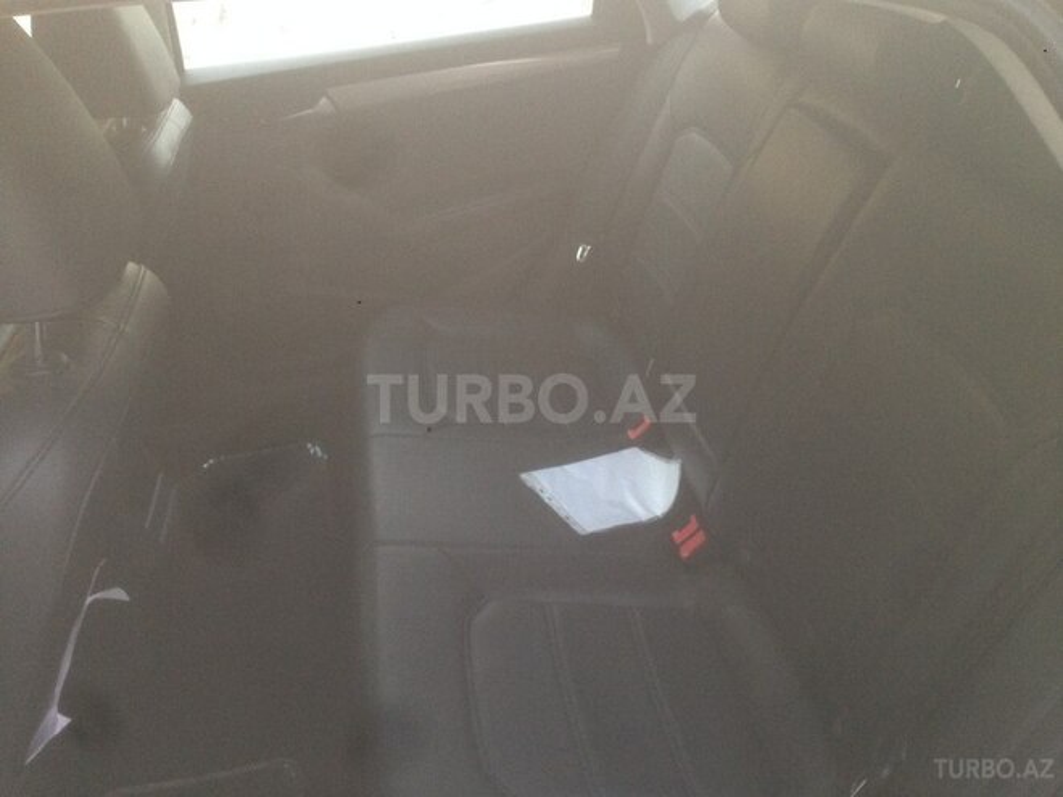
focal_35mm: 33
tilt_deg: -32.7
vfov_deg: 42.9
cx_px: 532
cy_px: 398
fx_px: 1013
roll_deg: +2.4
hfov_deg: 55.4
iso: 200
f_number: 2.4
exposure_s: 1/20
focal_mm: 4.12
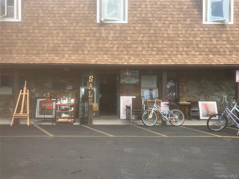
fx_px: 193
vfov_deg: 49.7
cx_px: 120
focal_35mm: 28
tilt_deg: +0.0
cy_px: 90
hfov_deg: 63.4
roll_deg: -1.2
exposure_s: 1/704
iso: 32
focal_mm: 3.99
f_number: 1.8
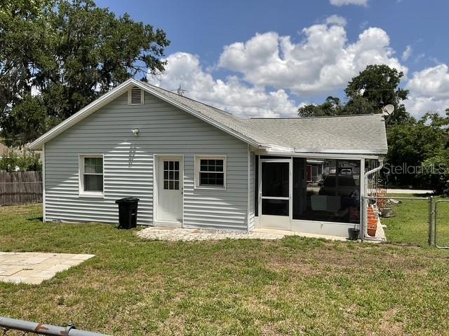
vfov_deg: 48.2
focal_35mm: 29
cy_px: 168
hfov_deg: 61.7
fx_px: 376
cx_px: 224
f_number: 1.8
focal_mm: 3
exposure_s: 1/2801
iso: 16
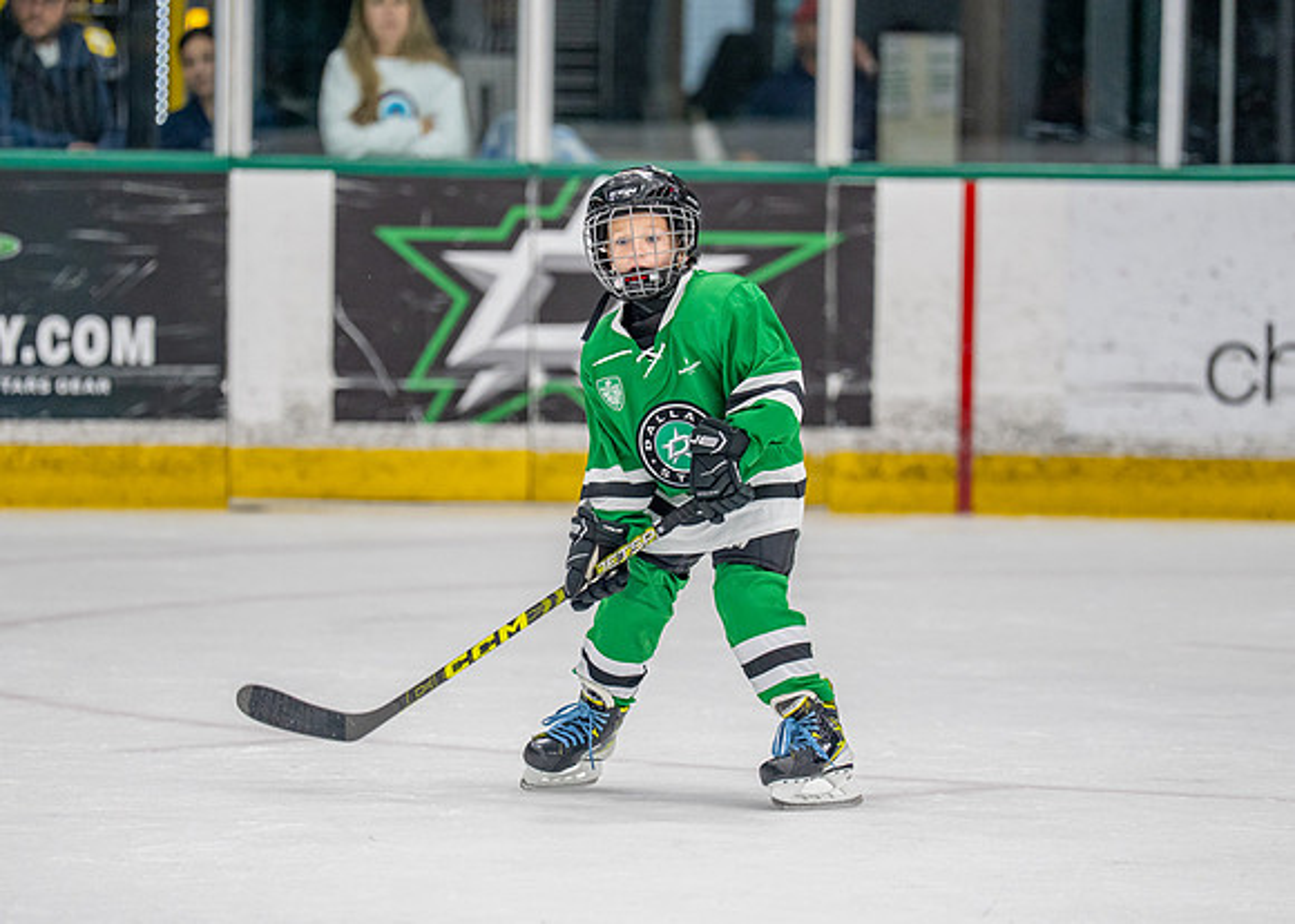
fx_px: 10057
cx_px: 625
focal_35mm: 274
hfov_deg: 7.4
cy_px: 485
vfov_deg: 5.3
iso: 1000
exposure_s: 1/1250
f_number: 2.8
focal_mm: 178
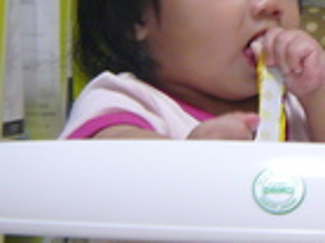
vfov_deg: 7.8
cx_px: 276
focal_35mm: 190
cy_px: 12
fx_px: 1782
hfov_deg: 10.4
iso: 200
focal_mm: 11
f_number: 3.2
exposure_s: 1/10
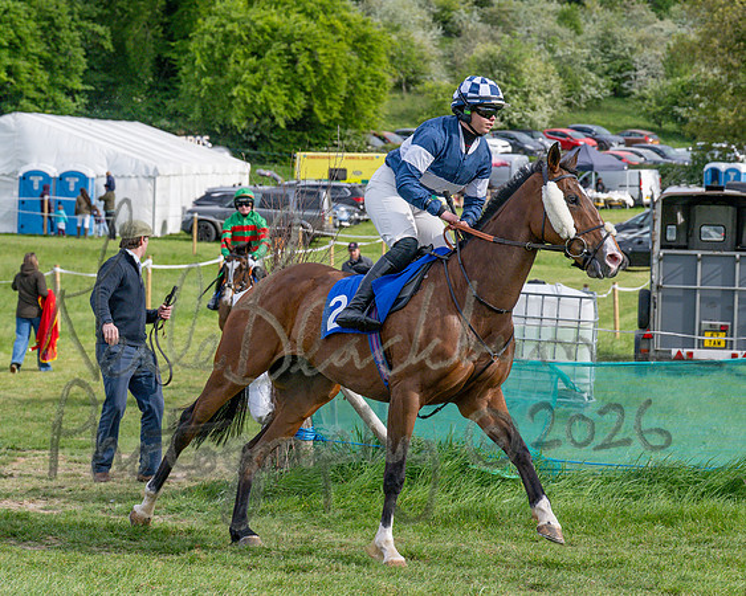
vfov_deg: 11.6
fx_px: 2934
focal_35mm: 133
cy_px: 261
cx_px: 364
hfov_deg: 14.5
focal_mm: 70
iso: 400
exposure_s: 1/2500
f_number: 4.5
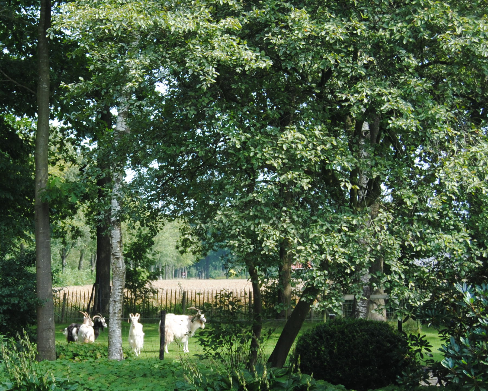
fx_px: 1401
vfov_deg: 15.9
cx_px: 104
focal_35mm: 97
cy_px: 229
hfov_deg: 19.6
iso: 100
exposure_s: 1/125
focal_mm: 32
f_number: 5.6
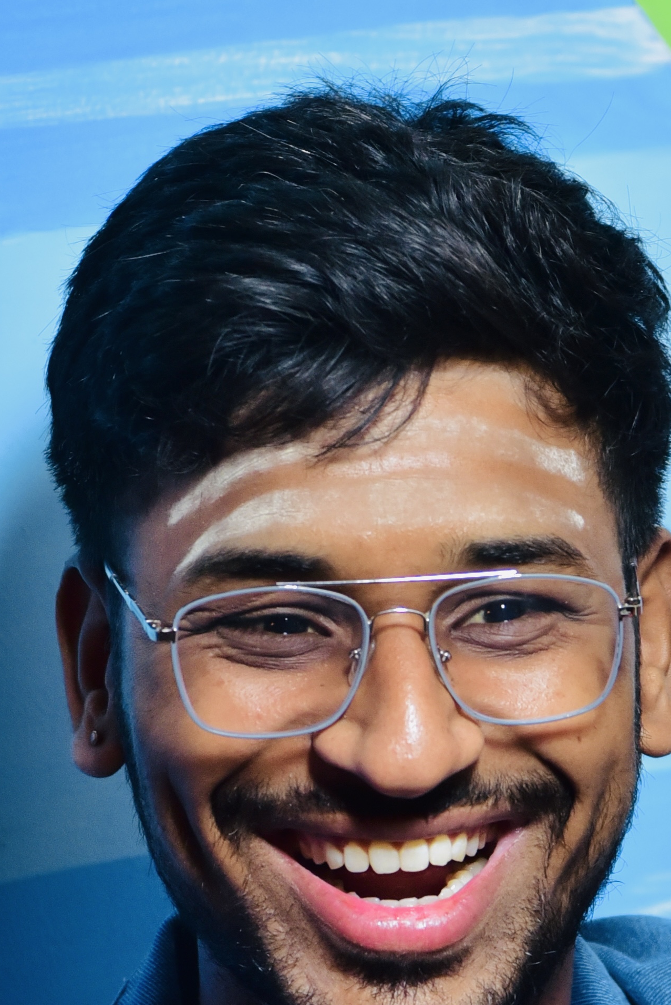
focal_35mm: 346
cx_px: 368
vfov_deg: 5.9
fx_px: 9664
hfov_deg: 4.0
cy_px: 794
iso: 1250
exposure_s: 1/160
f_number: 4
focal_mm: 110
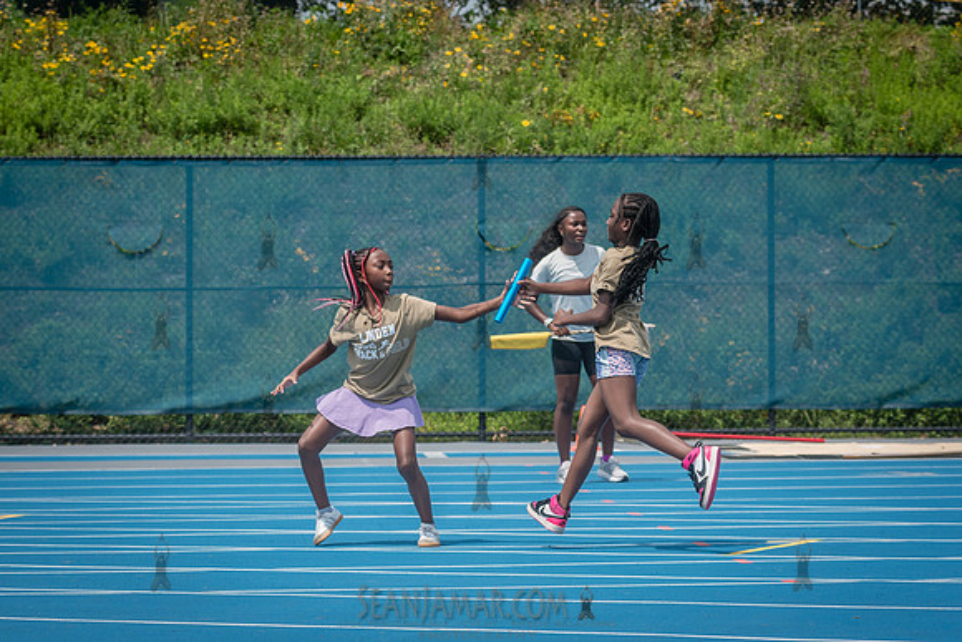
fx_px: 3658
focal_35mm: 137
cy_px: 306
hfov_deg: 15.0
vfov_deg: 10.0
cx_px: 489
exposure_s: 1/1000
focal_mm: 100
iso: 160
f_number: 5
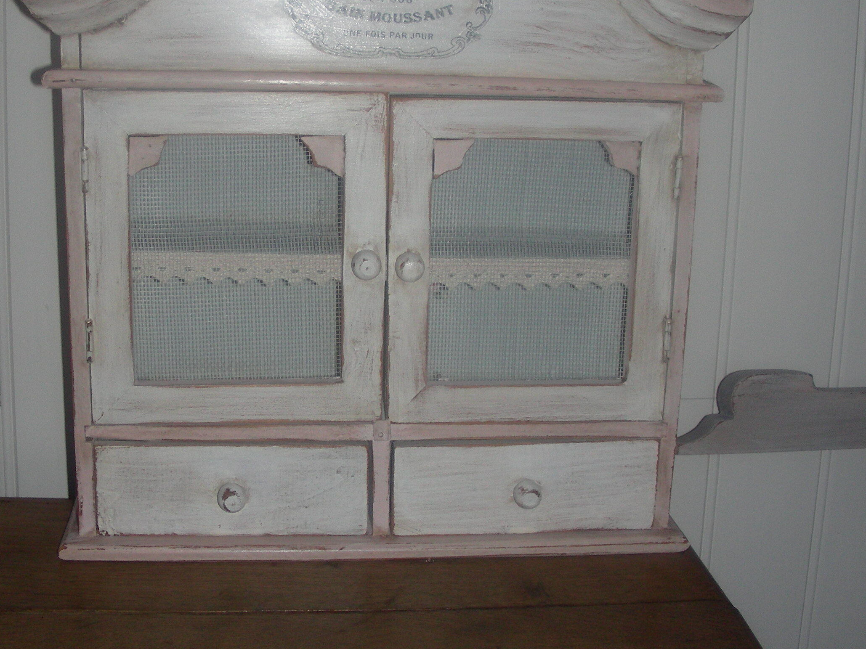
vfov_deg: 28.0
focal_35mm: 52
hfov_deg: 36.8
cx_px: 390
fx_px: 1301
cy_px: 257
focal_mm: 6.3
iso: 50
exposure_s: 1/60.1
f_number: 3.5
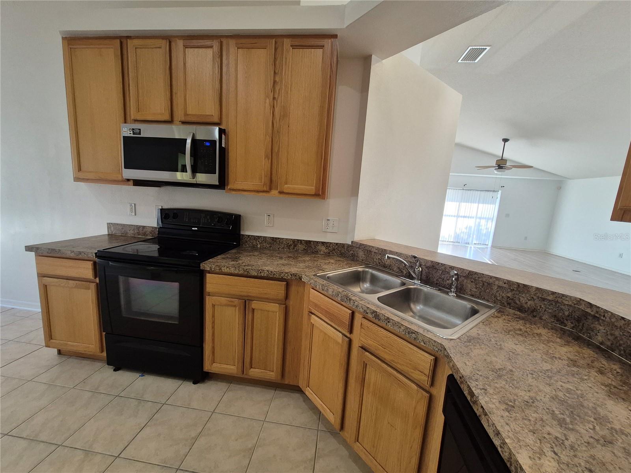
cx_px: 316
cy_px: 236
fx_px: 237
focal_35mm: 13
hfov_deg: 106.2
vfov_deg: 89.9
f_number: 2.2
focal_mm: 1.74
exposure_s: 1/60
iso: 250
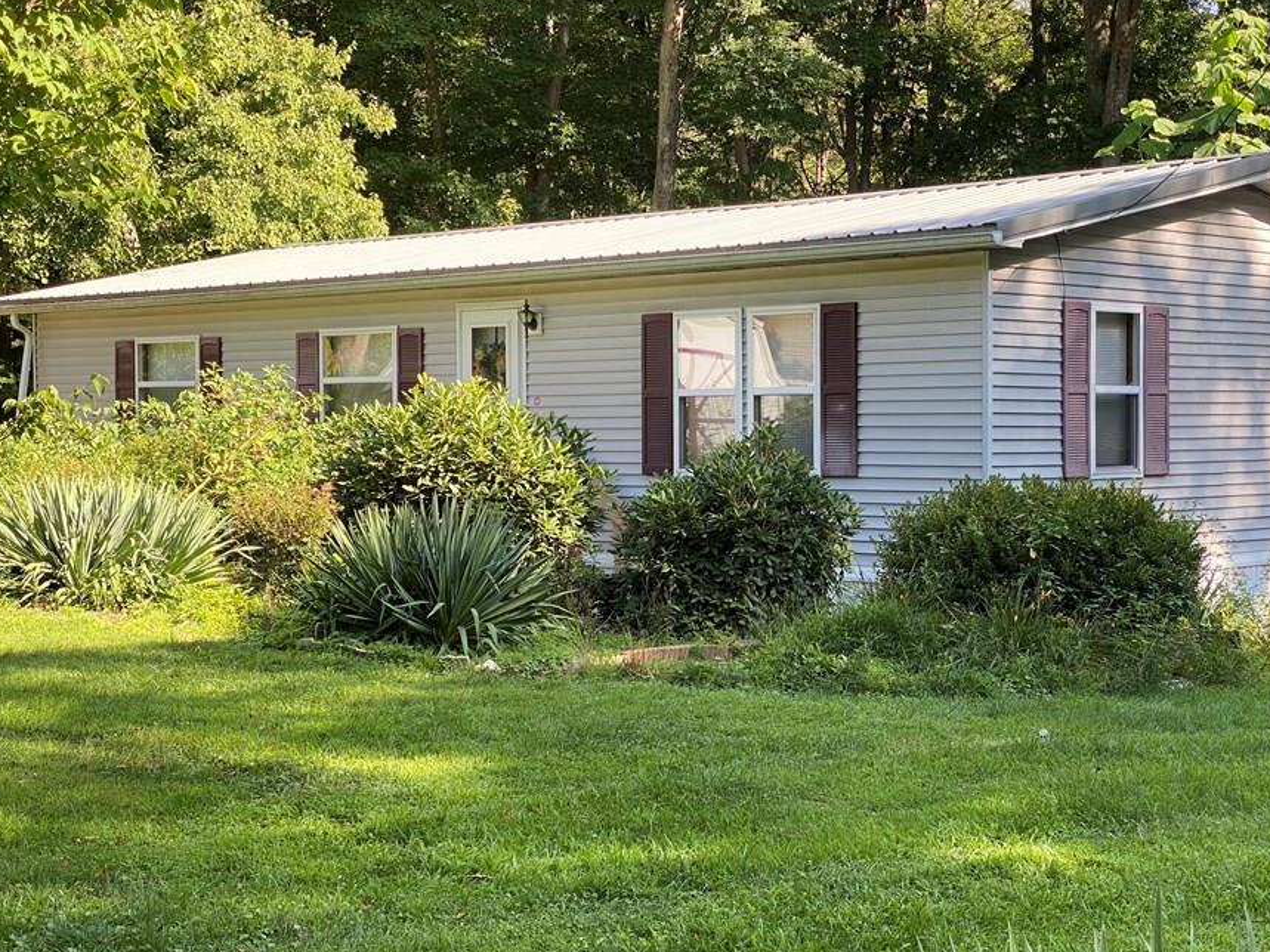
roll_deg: +0.2
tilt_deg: -1.7
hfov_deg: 31.2
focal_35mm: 62
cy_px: 514
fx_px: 2274
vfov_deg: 23.6
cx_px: 662
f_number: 2
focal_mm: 6
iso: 20
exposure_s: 1/149
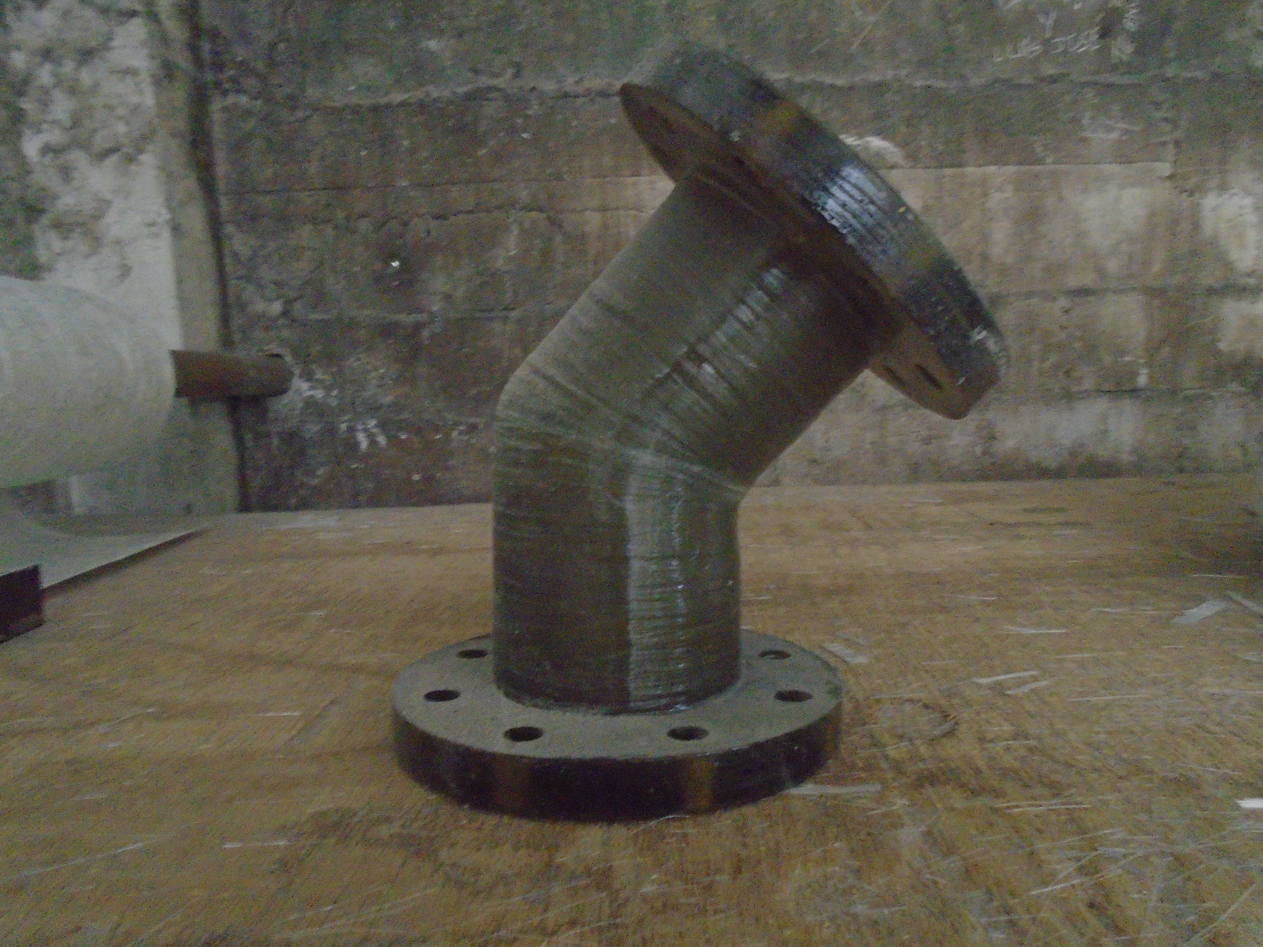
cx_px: 632
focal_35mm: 26
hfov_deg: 67.3
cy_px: 474
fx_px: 949
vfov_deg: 53.1
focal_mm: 4.6
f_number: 3.2
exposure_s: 1/13
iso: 800
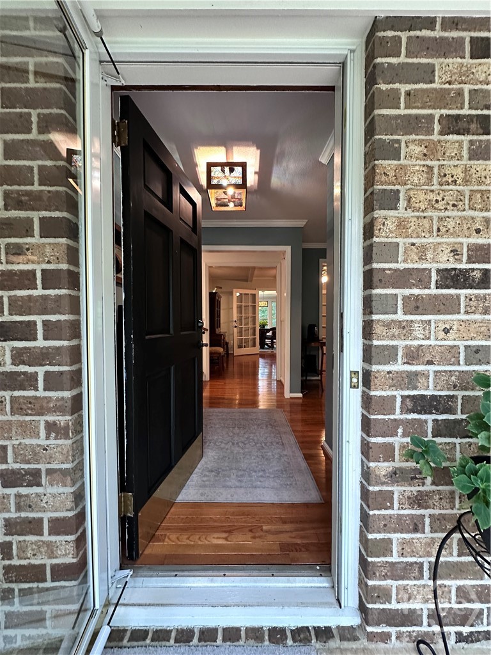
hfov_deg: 85.7
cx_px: 246
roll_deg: -0.1
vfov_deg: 102.1
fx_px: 265
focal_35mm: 14
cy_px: 328
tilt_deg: -0.8
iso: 640
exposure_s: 1/60
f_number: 2.2
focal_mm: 2.22
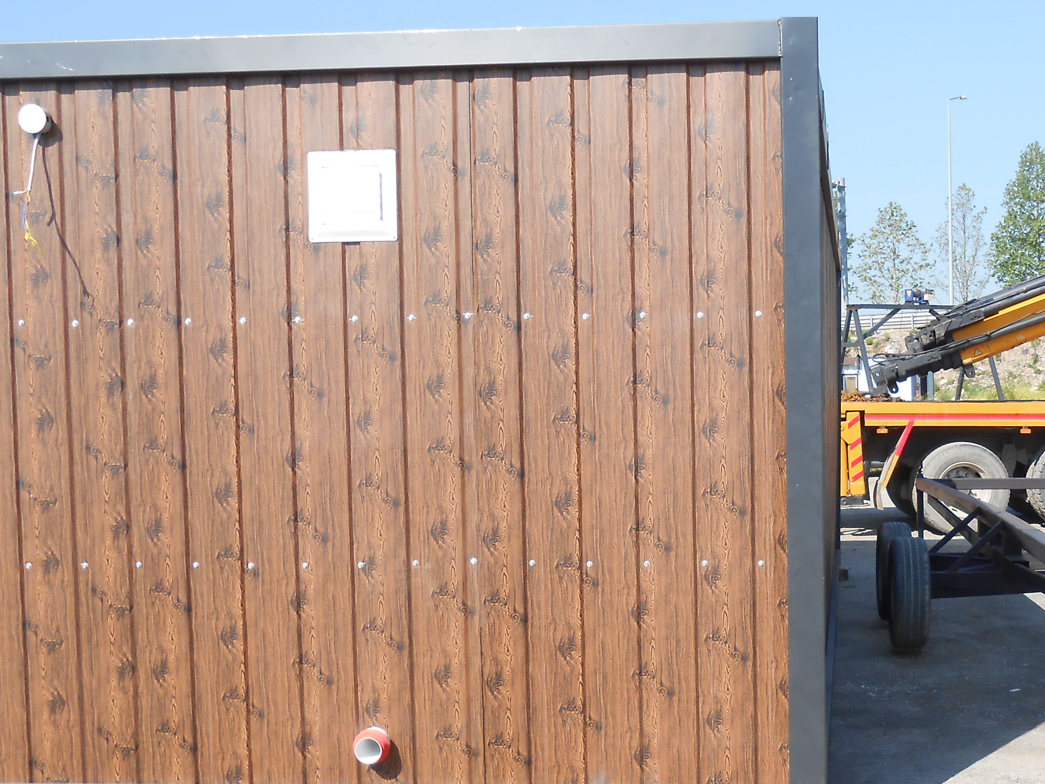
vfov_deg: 28.4
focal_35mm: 51
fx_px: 1540
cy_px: 500
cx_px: 750
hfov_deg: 36.8
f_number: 3.8
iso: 80
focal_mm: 5.3
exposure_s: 1/500
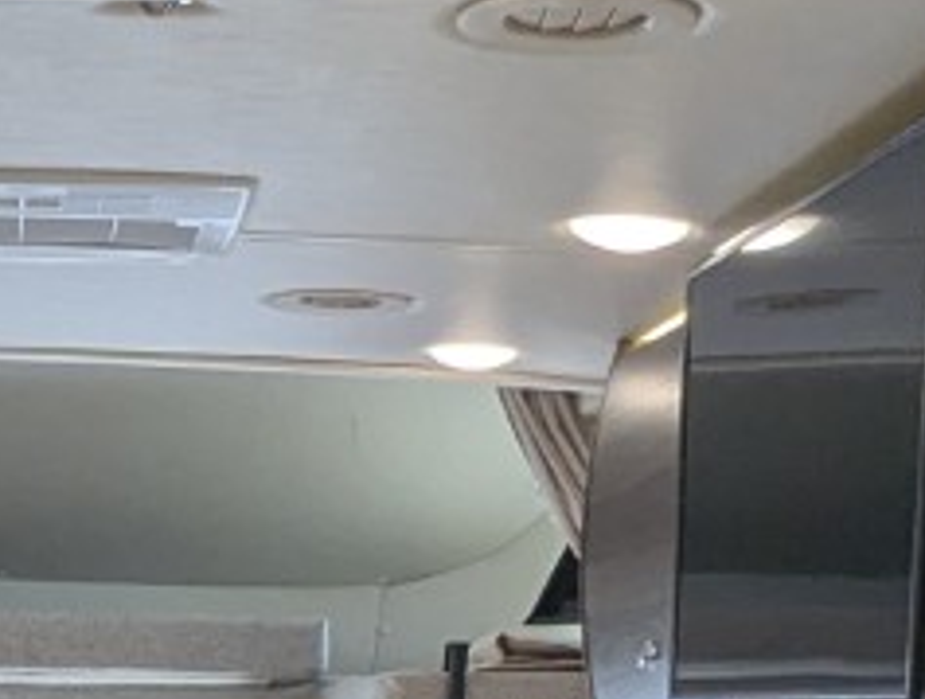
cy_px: 1246
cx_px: 68
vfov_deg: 14.1
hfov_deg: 20.3
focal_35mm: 94
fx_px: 2518
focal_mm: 2.35
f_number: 2.2
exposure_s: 1/128
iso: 179
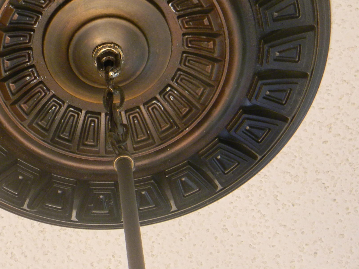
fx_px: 1296
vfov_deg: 11.8
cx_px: 83
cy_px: 57
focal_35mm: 125
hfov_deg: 15.7
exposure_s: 1/30
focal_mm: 12.2
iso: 230
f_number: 4.3
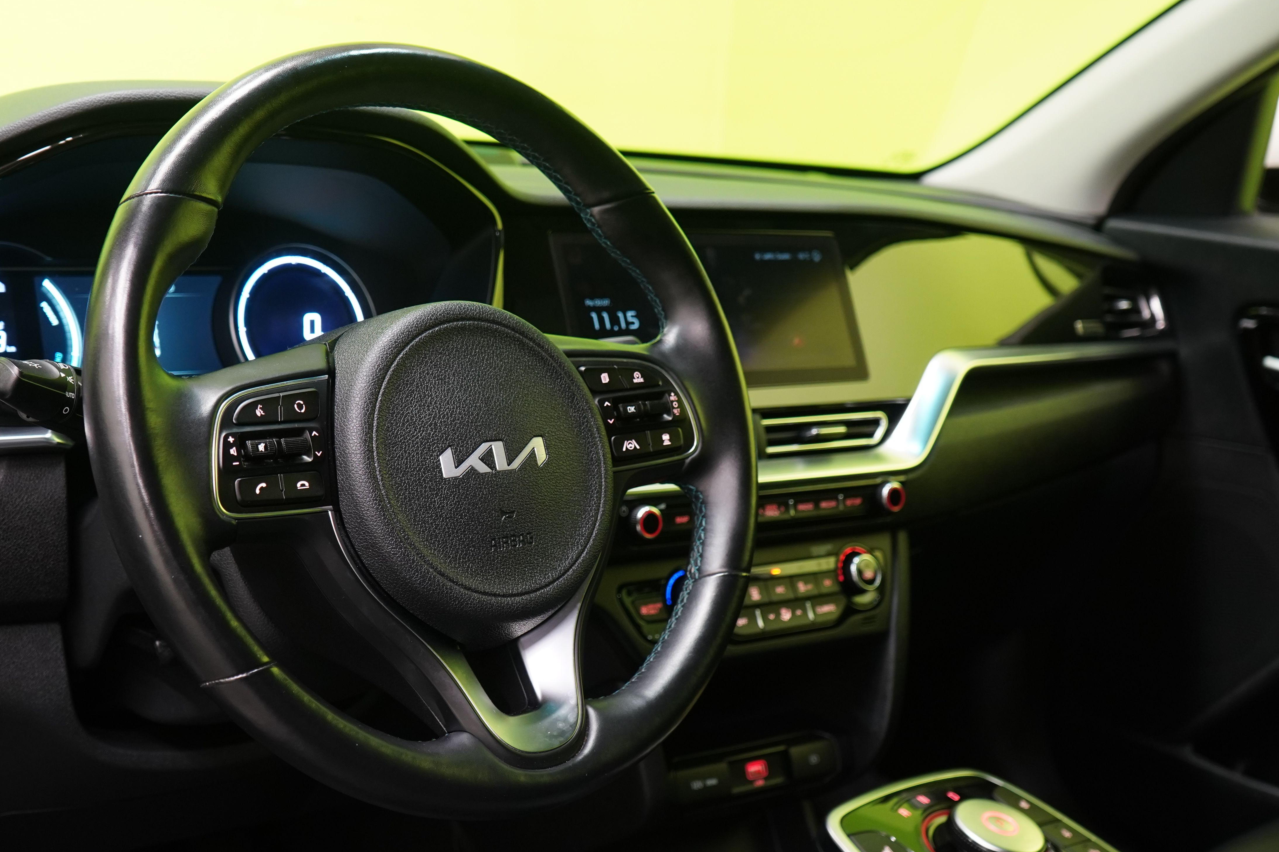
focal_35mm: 44
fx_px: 1563
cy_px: 433
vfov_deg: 30.5
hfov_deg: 44.2
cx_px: 489
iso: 1600
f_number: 5
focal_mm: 32
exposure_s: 1/25
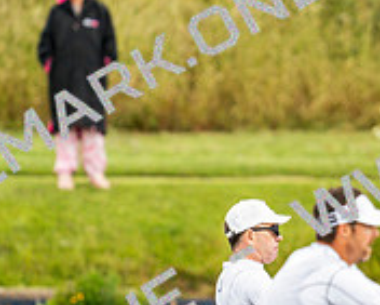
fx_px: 18241
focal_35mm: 1621
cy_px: 243
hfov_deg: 1.2
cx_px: 557
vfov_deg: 1.0
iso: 800
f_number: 6.3
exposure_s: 1/2000
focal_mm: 524
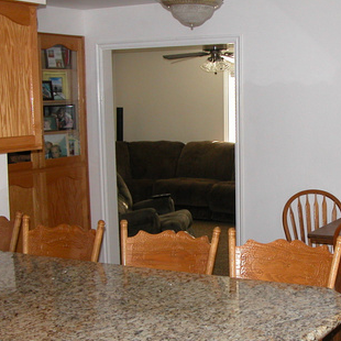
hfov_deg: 27.4
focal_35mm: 62
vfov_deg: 27.6
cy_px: 228
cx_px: 249
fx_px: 691
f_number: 2.8
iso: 200
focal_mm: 8.9
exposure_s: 1/60
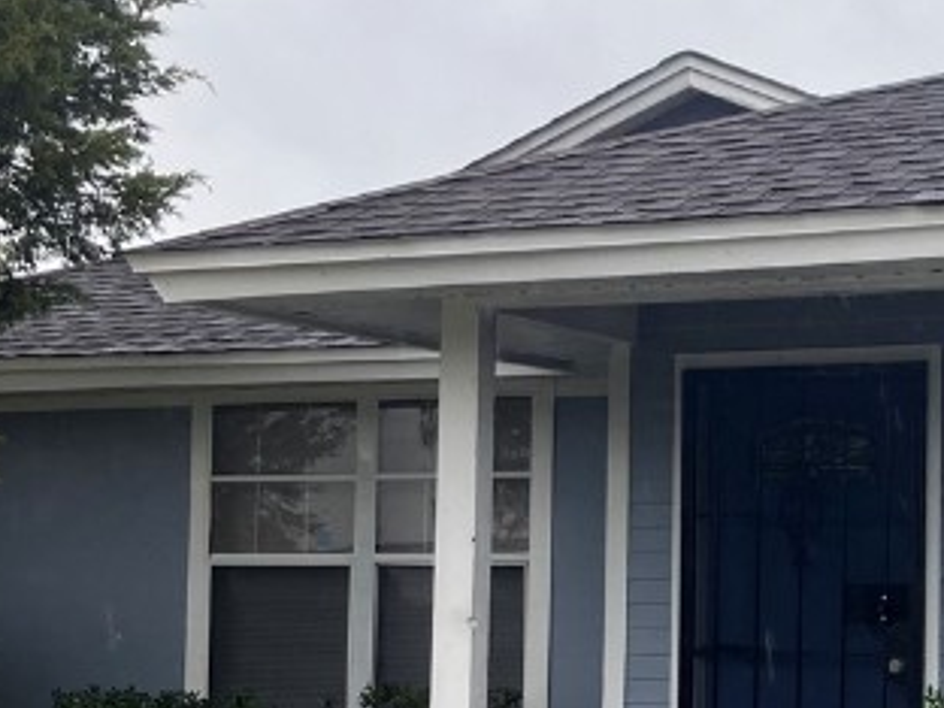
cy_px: 517
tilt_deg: +3.8
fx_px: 2509
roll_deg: -0.4
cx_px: 995
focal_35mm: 92
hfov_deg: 20.5
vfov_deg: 16.0
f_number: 1.8
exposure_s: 1/262
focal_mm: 3.99
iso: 25
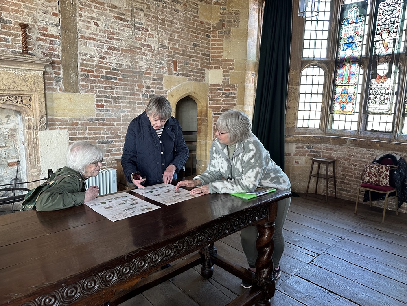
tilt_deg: -9.1
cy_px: 153
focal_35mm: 24
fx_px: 282
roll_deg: -1.4
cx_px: 204
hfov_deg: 71.6
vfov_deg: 56.8
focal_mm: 6.86
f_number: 1.78
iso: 250
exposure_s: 1/78
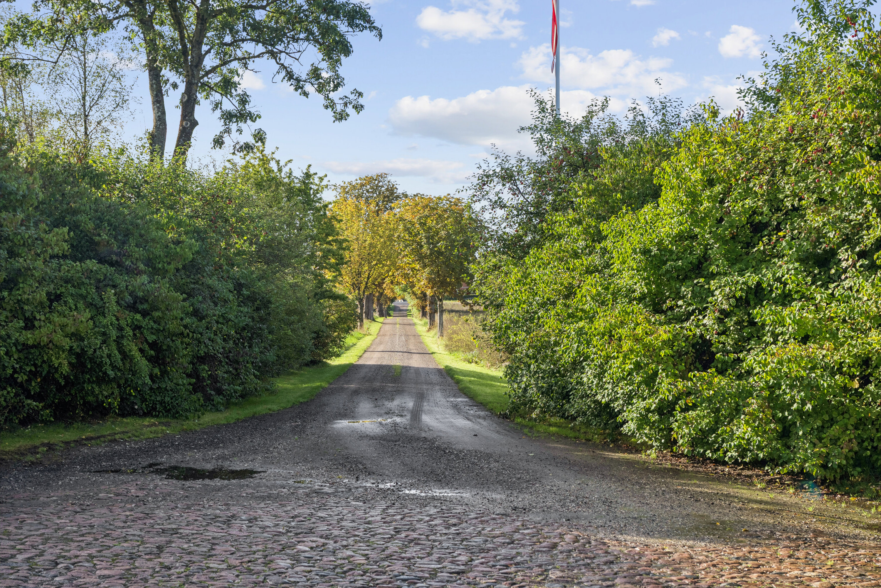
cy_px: 294
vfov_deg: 26.0
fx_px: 1272
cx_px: 440
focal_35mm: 52
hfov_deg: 38.2
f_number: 4
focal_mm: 35
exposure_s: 1/640
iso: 100
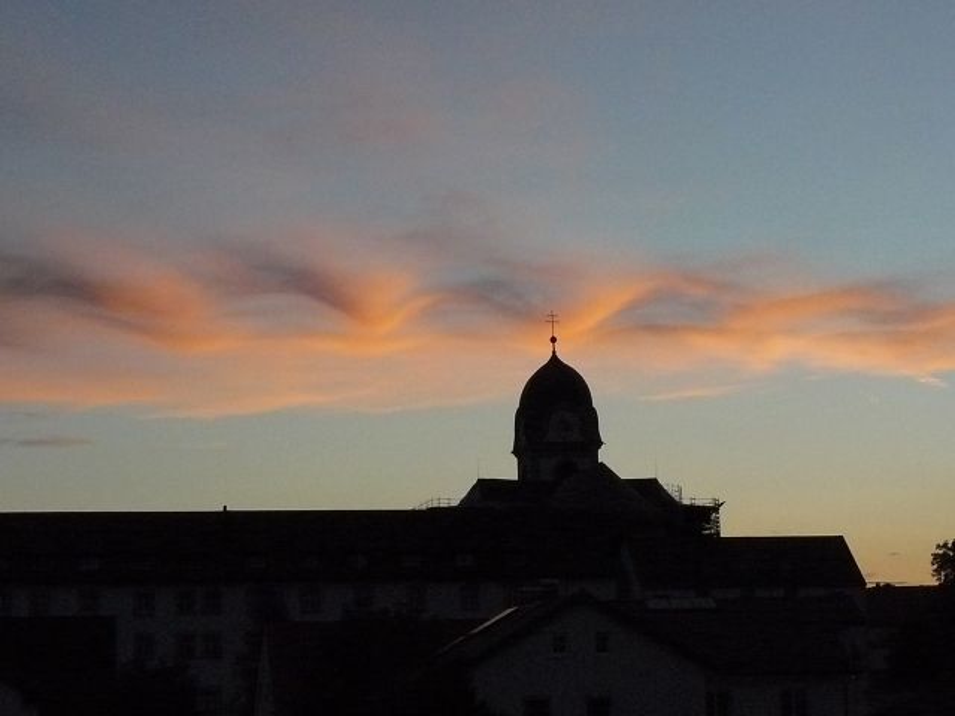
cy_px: 358
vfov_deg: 19.1
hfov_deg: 25.3
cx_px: 478
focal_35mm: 77
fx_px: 2124
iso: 400
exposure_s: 1/320
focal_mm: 8.6
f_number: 5.6
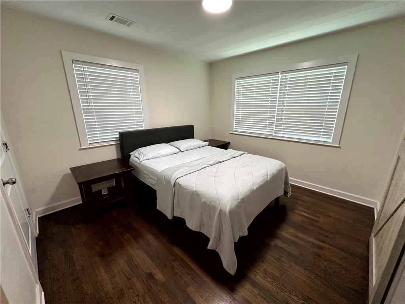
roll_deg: -0.2
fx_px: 164
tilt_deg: -15.4
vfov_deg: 85.7
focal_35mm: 14
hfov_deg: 102.1
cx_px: 202
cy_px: 152
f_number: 2.2
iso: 250
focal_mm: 2.22
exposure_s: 1/120
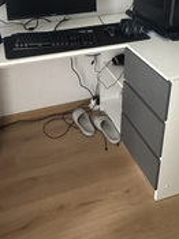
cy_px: 37
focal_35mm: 40
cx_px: 70
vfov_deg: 43.8
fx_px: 276
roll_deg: +1.9
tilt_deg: -21.0
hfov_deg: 35.8
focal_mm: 2.22
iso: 1600
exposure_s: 1/40
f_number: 2.2
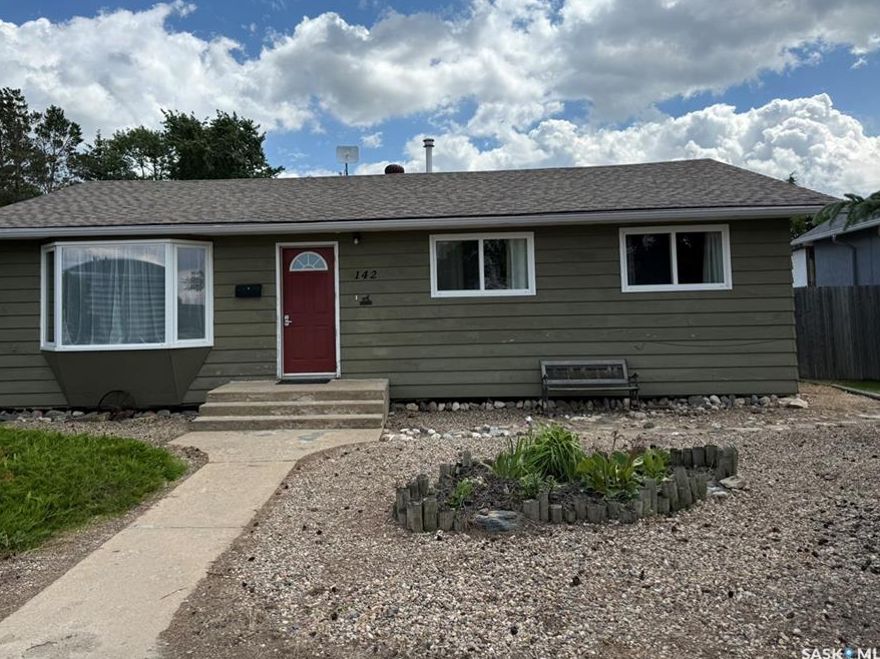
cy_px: 277
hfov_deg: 63.3
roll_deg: +0.8
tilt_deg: +3.0
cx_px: 388
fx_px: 712
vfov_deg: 49.5
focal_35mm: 28
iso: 80
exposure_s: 1/6173
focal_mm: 6.76
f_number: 1.78
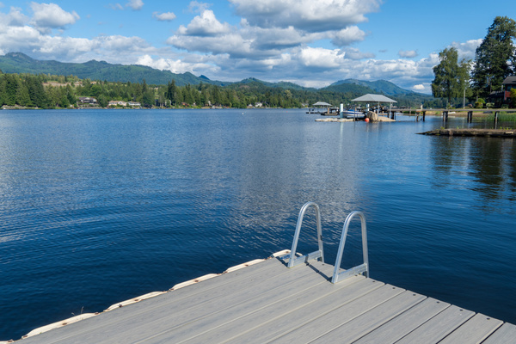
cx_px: 258
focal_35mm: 30
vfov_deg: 43.6
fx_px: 430
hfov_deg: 61.9
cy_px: 172
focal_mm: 20
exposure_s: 1/160
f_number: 10
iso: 100
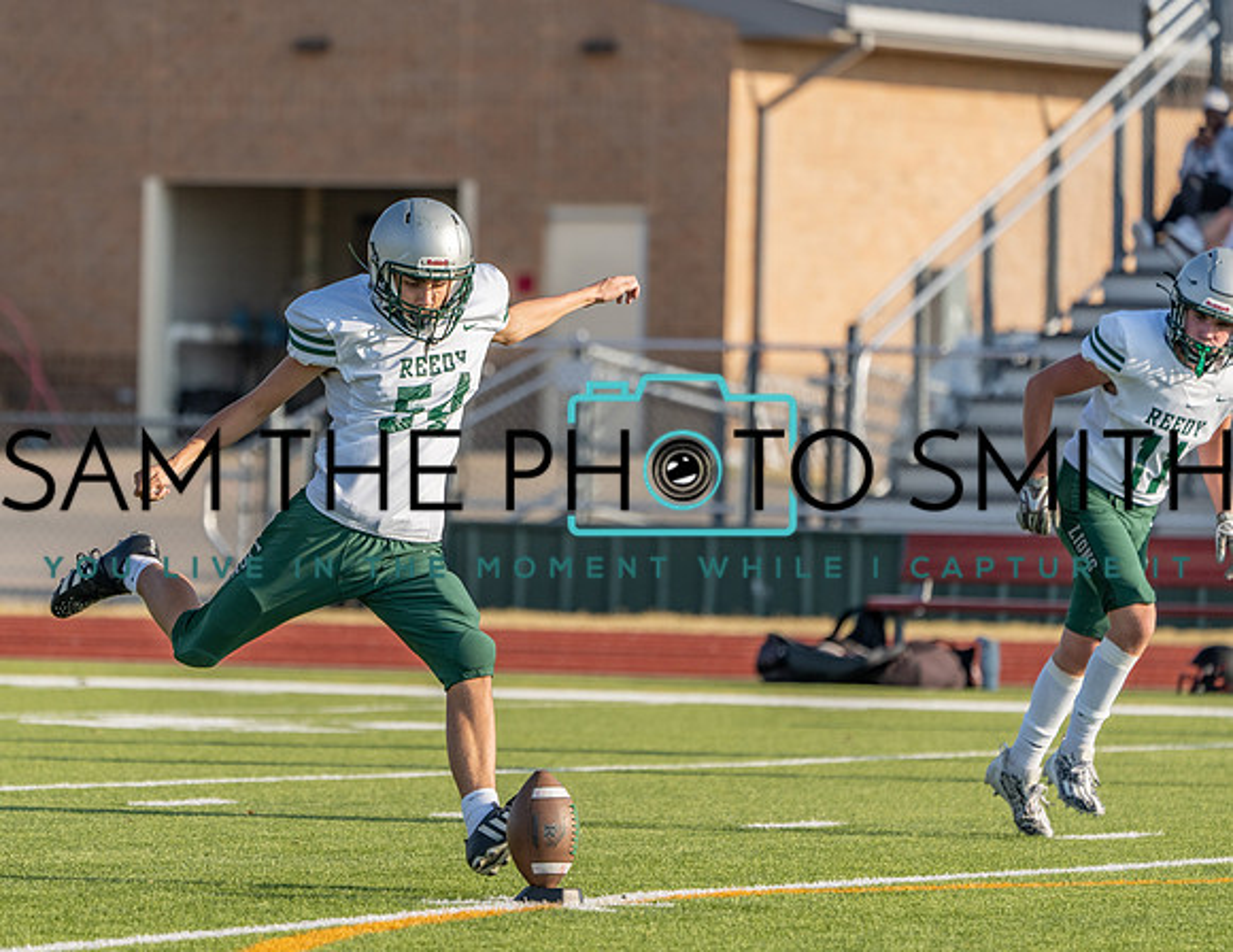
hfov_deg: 5.6
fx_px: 12648
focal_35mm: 351
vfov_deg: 4.3
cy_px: 504
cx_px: 474
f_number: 5.6
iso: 250
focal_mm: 297
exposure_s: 1/1250
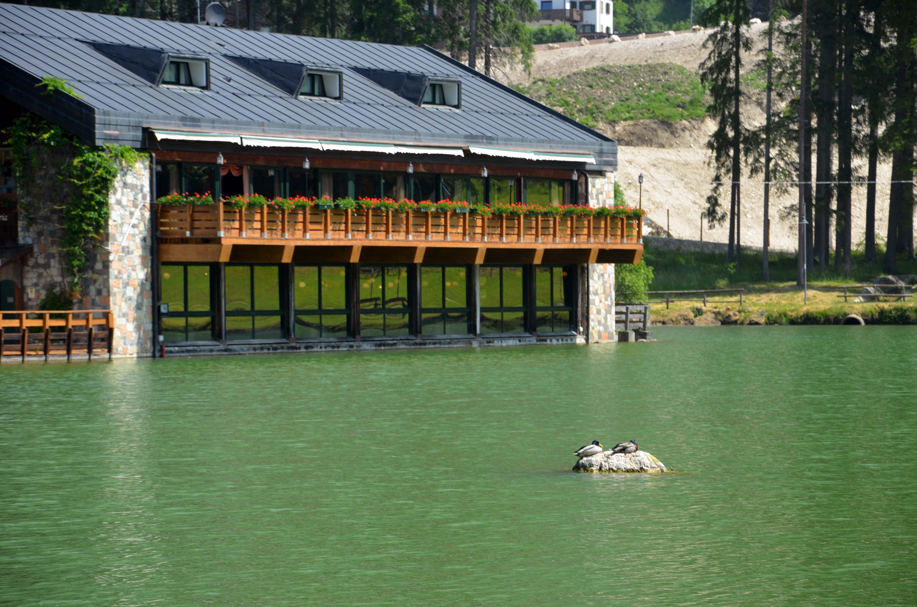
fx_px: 4004
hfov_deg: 13.1
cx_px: 458
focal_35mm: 158
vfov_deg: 8.7
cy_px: 304
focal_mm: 105
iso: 140
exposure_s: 1/250
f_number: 8
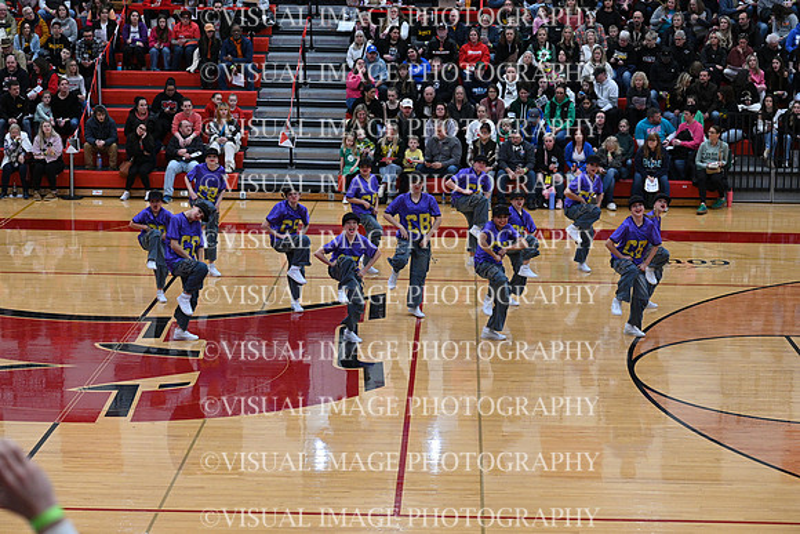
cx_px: 400
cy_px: 267
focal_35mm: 81
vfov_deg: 16.9
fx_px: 1800
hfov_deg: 25.1
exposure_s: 1/400
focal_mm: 81
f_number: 4
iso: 4000
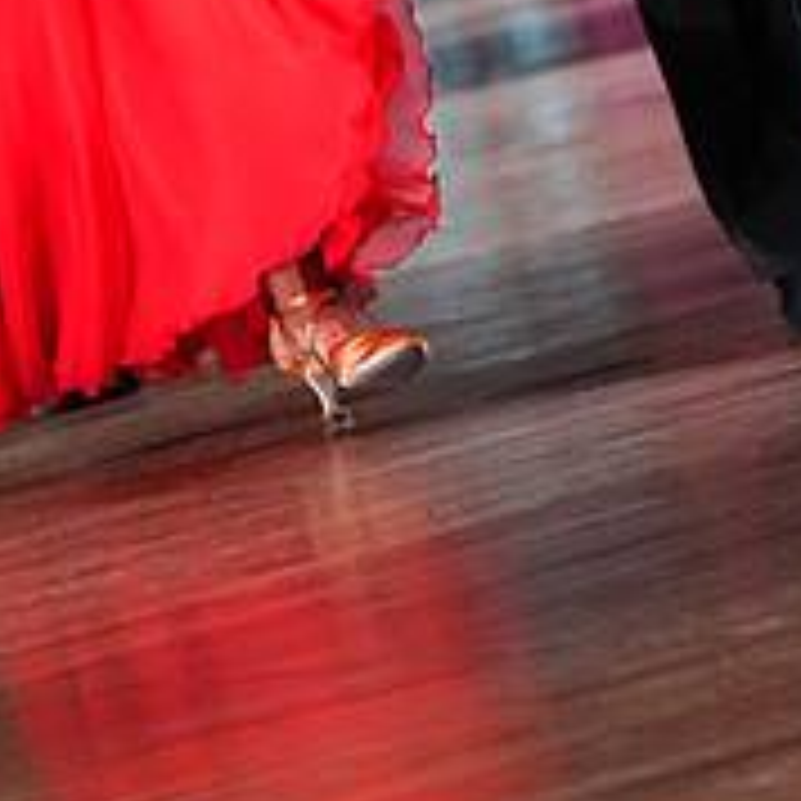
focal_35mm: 540
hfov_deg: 3.2
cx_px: 218
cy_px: -423
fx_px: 14137
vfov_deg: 3.2
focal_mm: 195
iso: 6400
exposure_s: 1/400
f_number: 4.5
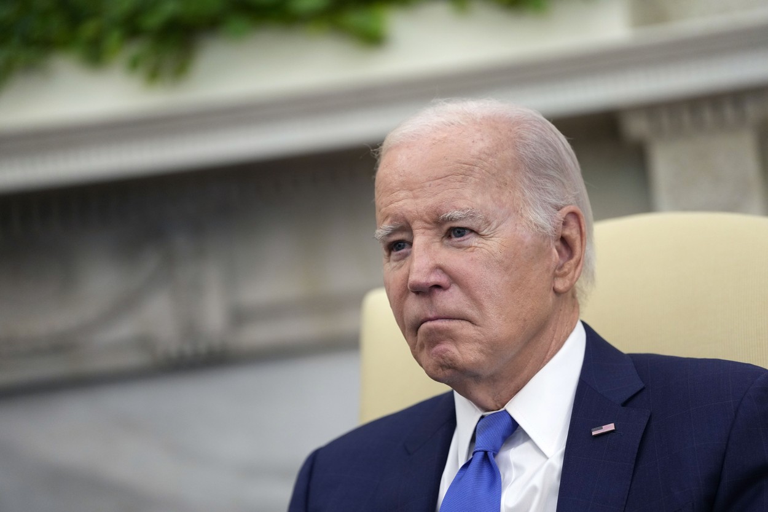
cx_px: 384
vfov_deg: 6.9
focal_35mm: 200
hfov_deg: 10.3
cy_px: 256
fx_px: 4266
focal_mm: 200
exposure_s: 1/200
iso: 1250
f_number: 2.8
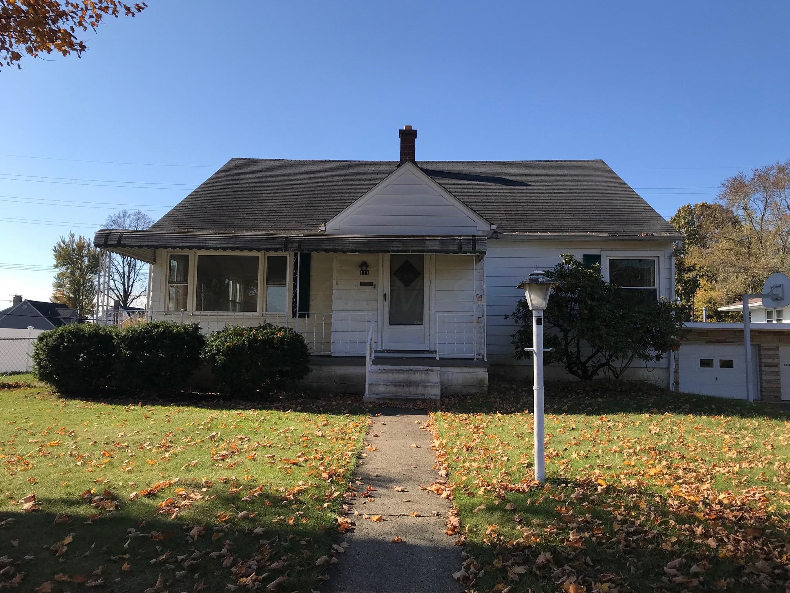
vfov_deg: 49.7
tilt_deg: +5.4
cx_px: 395
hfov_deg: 63.4
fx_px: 639
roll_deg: -0.6
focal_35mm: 28
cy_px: 296
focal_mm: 3.99
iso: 20
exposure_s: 1/1742
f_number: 1.8
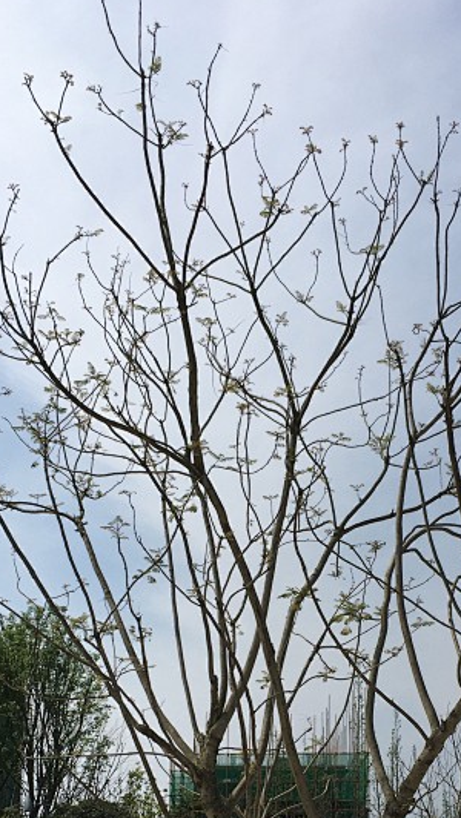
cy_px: 653
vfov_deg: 38.4
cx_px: 294
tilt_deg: +12.6
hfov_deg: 23.0
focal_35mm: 52
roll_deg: +0.6
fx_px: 1129
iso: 25
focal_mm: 4.15
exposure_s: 1/3077
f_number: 2.2
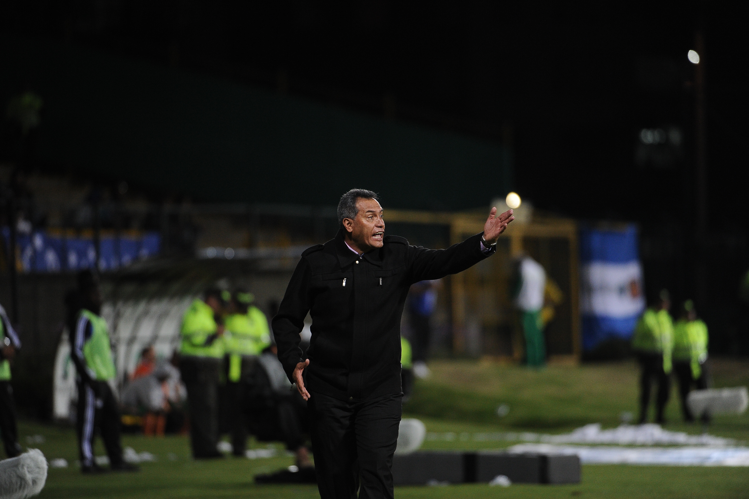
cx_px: 374
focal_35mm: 360
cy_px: 250
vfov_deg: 3.8
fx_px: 7485
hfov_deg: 5.7
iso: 3200
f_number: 4
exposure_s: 1/500
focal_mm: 360
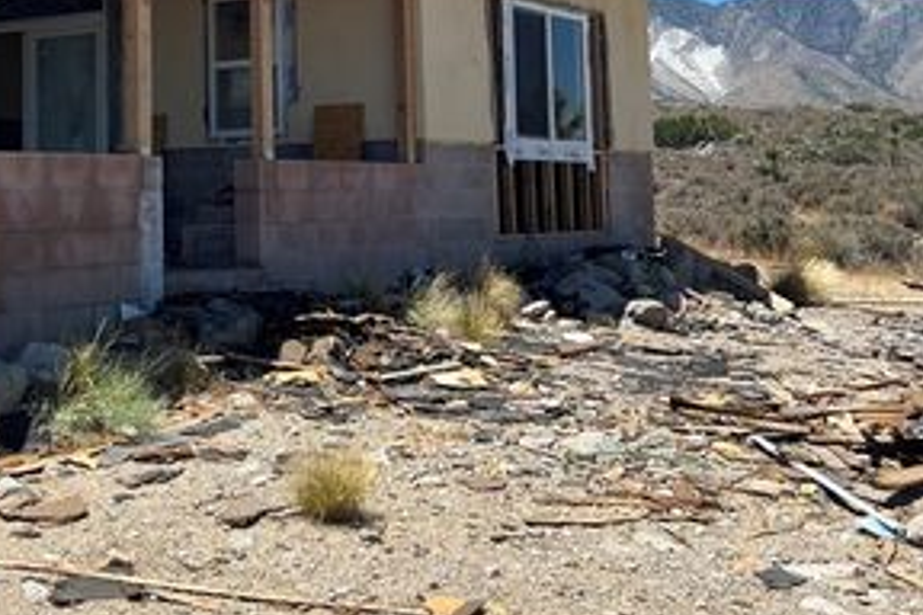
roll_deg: +0.8
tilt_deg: +5.5
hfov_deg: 32.7
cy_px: 86
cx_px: 212
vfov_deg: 22.2
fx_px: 1538
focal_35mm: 60
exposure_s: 1/3968
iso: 50
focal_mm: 5.7
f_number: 1.5
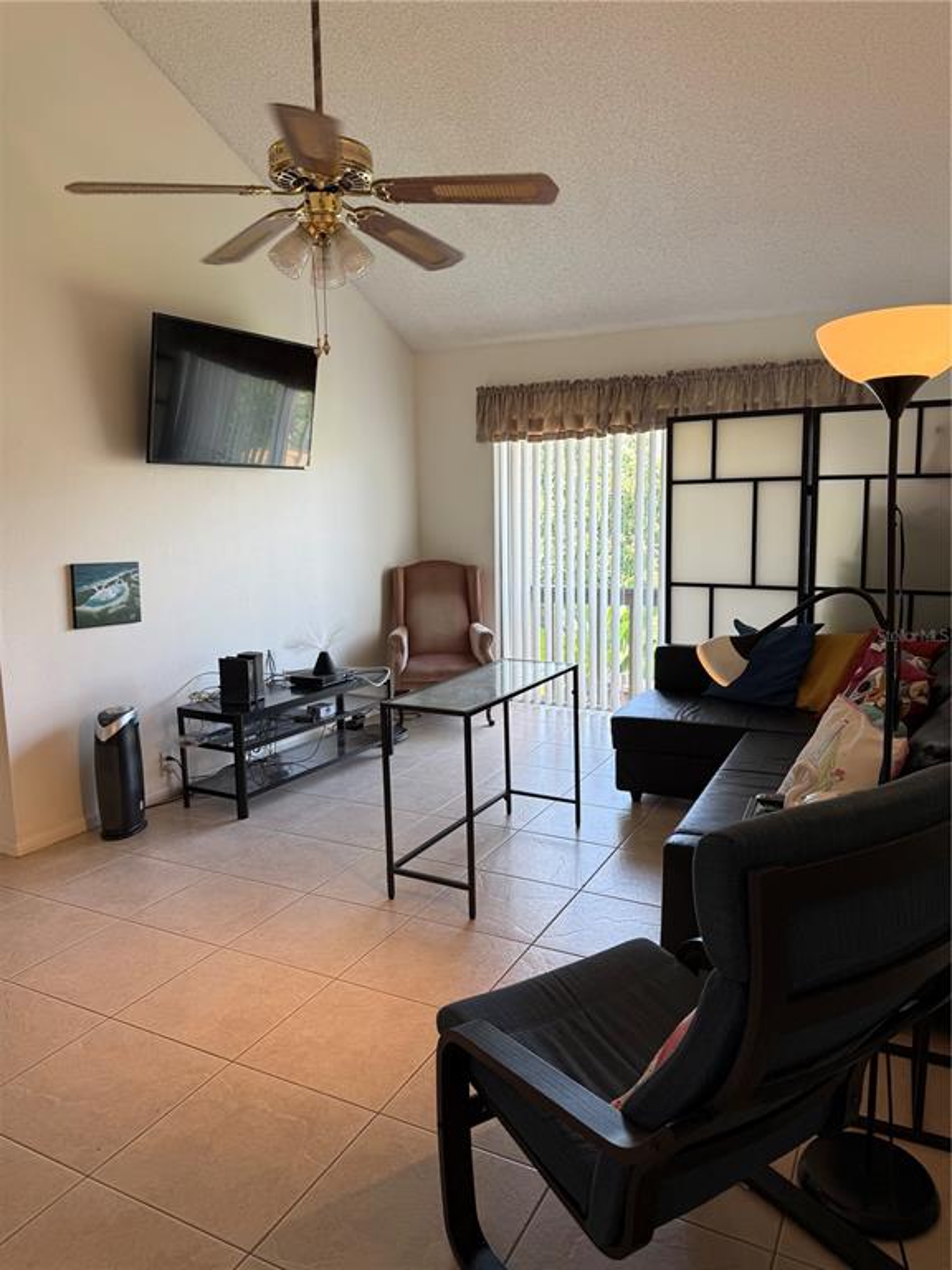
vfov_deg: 71.6
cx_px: 476
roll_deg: +0.5
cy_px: 635
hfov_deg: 56.8
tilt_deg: -8.3
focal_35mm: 24
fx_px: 880
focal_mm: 6.76
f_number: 1.78
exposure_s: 1/120
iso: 100
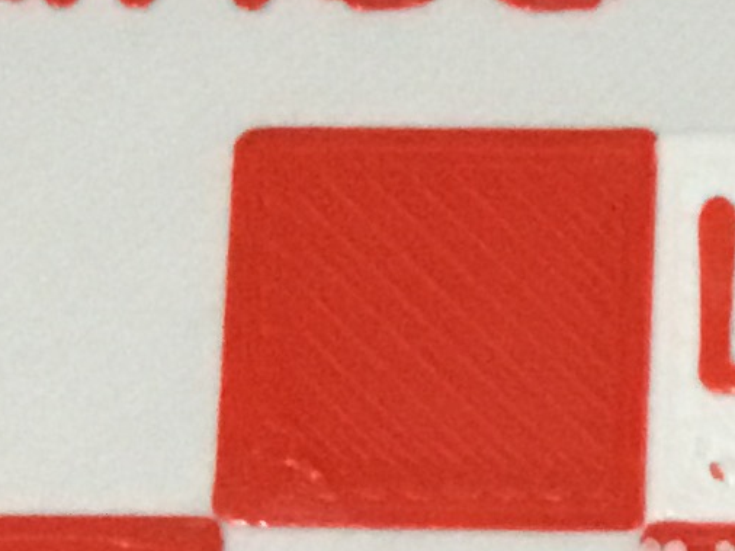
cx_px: 1469
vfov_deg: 7.0
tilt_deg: -78.7
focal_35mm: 200
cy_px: 1263
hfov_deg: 9.3
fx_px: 4245
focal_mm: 3.3
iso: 250
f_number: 2.4
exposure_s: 1/17
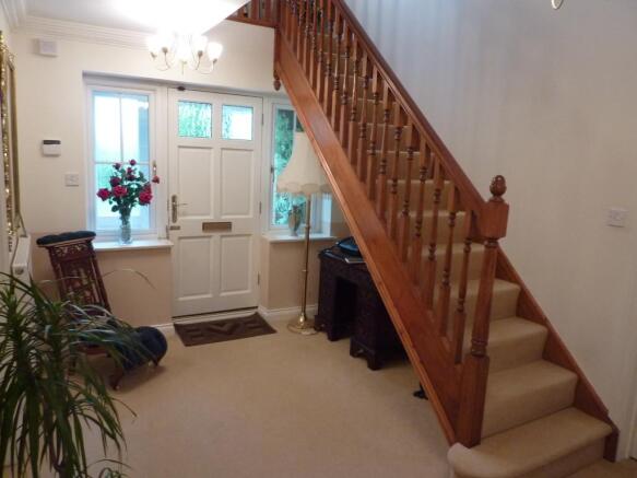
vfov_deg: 54.9
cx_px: 318
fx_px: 460
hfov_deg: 69.4
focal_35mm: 25
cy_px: 239
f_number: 3.3
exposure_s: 1/30
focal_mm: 4.1
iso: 320
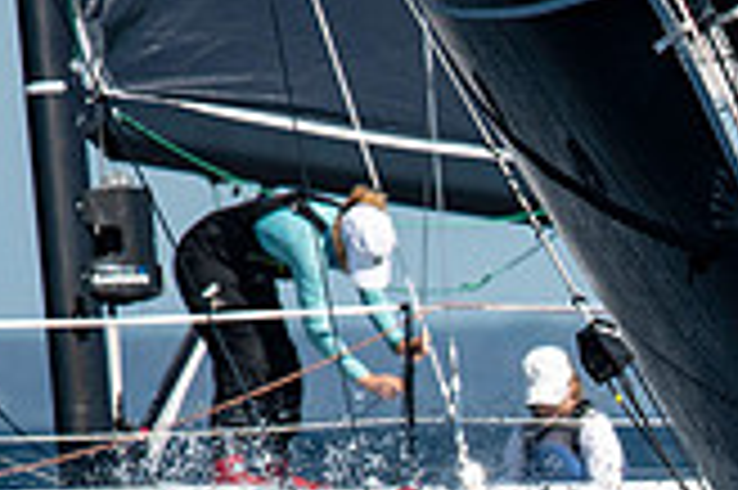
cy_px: 757
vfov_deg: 0.8
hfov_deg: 1.3
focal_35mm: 1638
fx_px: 33545
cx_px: 981
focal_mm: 300
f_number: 5
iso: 320
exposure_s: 1/4000
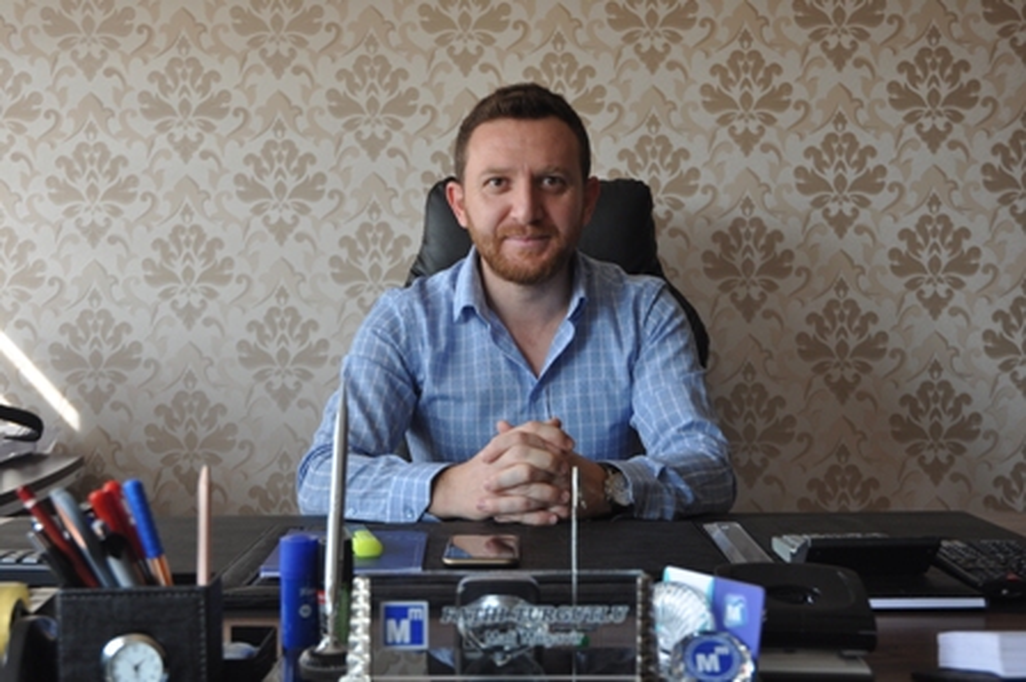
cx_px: 513
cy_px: 341
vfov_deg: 28.9
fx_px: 1324
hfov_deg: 42.4
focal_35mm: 46
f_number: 5
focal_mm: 31
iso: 400
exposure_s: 1/100
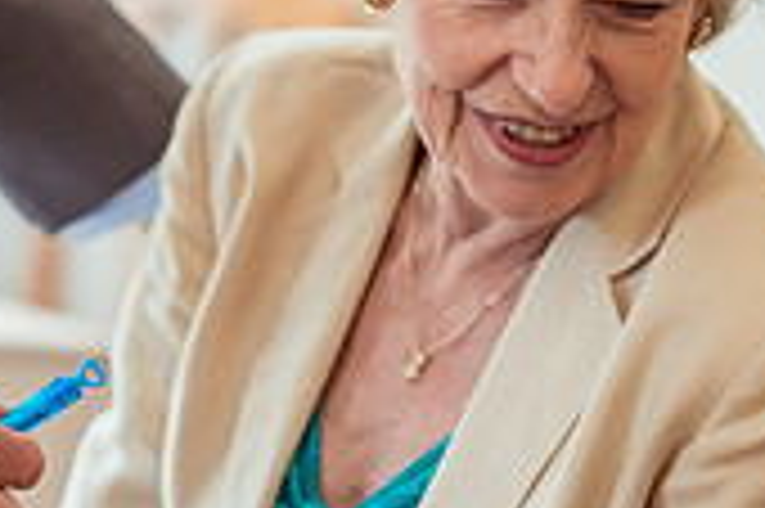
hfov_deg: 7.1
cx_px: 194
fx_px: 6178
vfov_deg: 4.7
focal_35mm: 291
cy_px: -47
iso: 1100
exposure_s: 1/1000
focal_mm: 85
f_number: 1.8
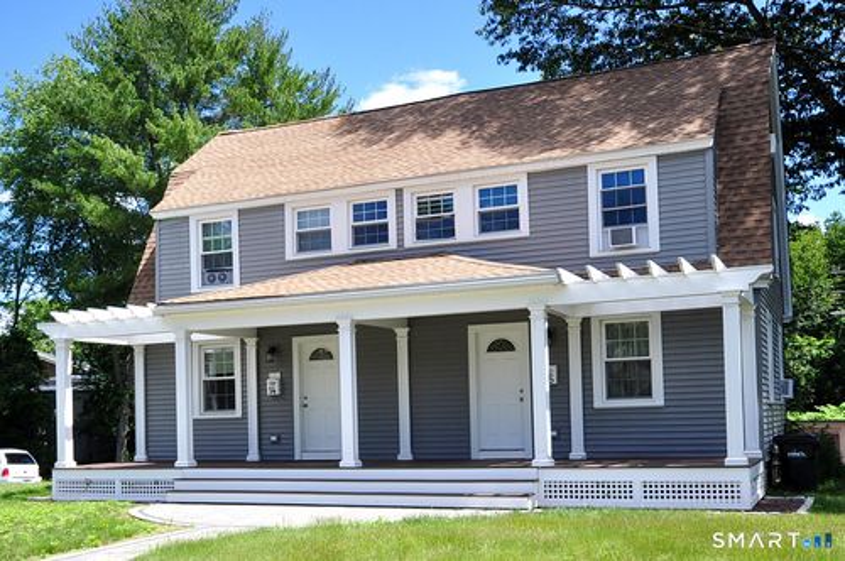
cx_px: 422
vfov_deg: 43.5
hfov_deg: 62.0
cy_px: 280
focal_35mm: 30
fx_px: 703
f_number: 8
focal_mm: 20
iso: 250
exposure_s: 1/320
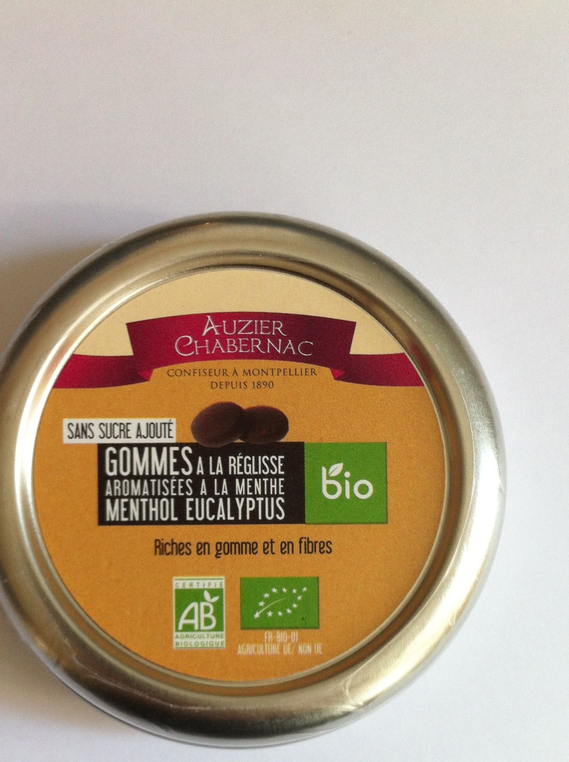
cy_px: 519
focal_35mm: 49
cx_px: 252
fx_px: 1077
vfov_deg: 38.4
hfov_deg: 29.6
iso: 80
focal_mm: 3.85
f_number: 2.8
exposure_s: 1/24
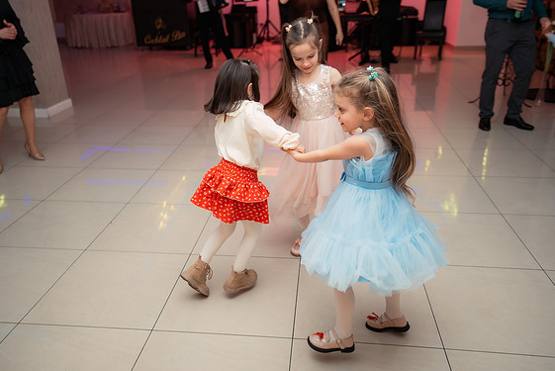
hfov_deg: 60.2
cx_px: 272
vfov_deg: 42.4
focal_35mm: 31
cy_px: 186
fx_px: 478
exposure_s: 1/200
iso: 1600
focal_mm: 30
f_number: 2.8
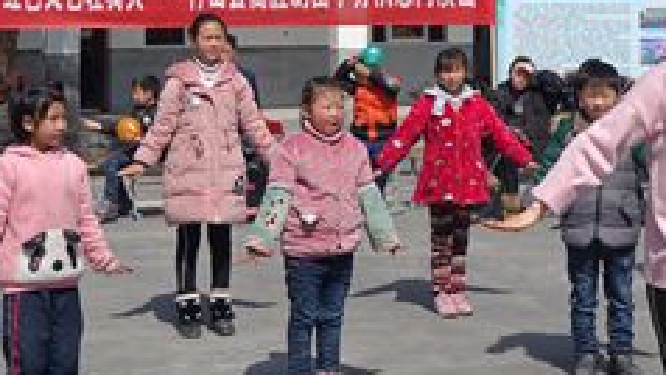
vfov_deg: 12.5
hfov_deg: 22.4
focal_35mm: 95
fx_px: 1678
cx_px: 355
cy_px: -36
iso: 125
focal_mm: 13.1
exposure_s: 1/1600
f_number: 3.2
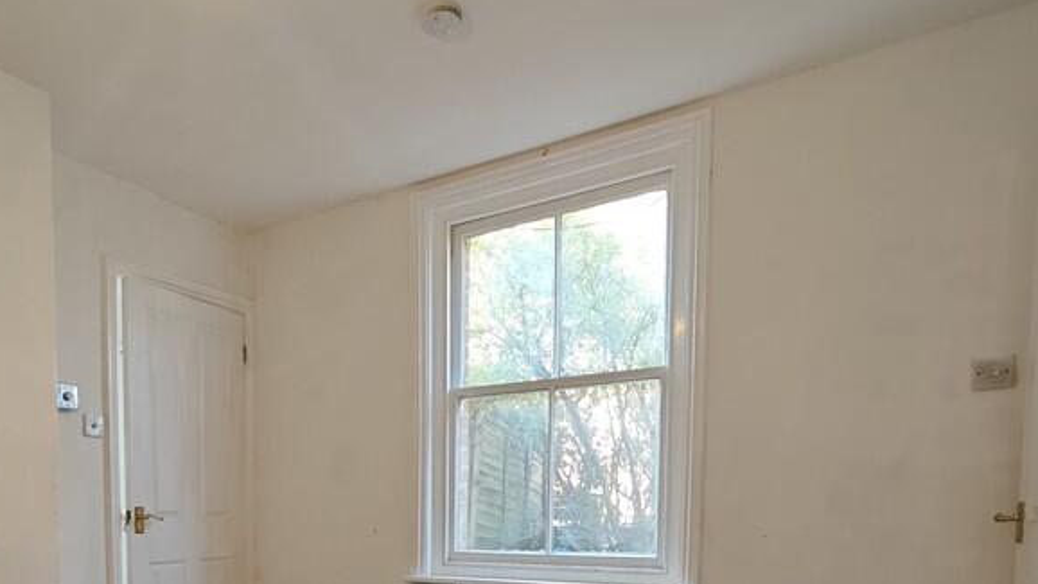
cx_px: 321
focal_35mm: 27
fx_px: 743
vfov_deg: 38.7
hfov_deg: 67.4
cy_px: 566
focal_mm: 2.16
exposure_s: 1/50
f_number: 2.2
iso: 250
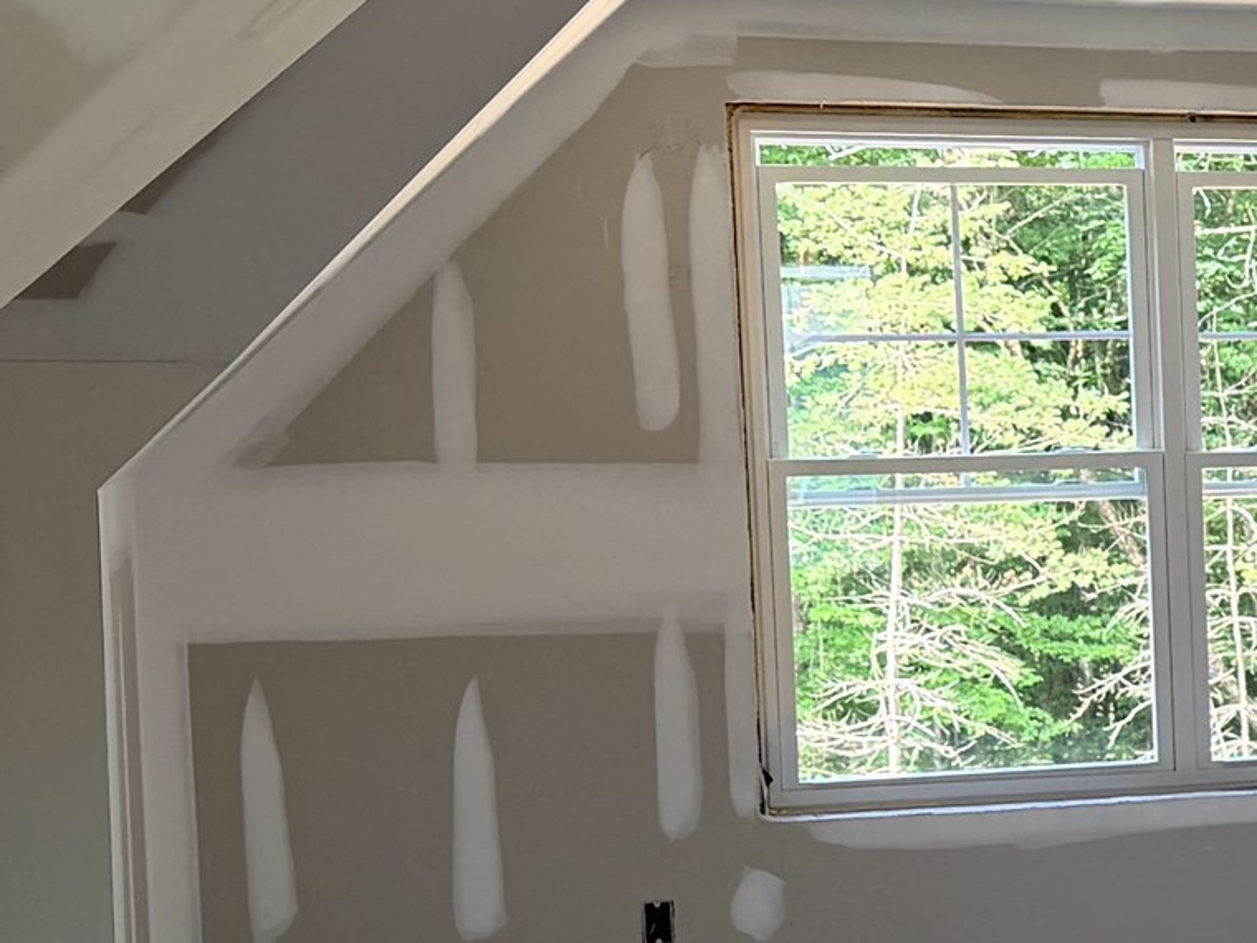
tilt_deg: -3.1
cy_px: 609
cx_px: 1785
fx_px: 3522
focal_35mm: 97
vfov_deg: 15.2
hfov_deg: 18.4
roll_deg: +0.7
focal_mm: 6.76
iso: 80
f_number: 1.78
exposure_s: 1/121
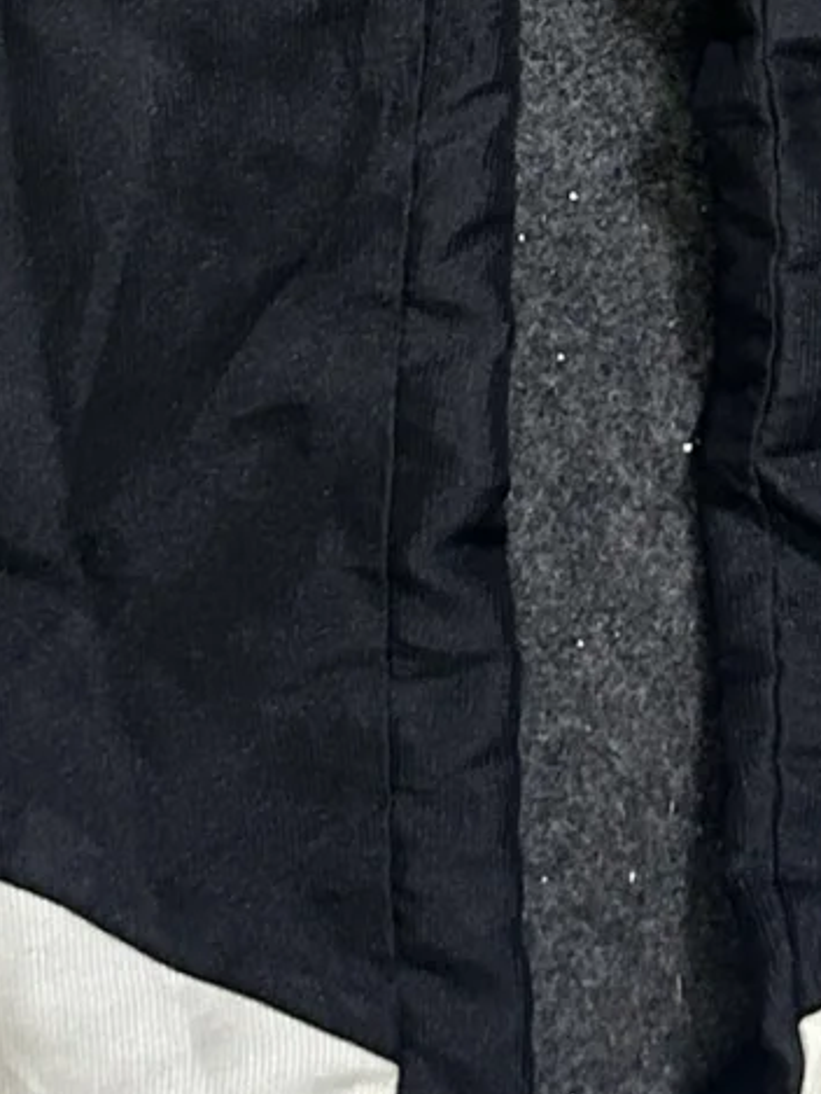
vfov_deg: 13.3
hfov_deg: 10.4
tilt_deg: -62.6
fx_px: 4488
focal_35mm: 142
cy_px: -439
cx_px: 679
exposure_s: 1/50
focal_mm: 5.7
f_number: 1.5
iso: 250
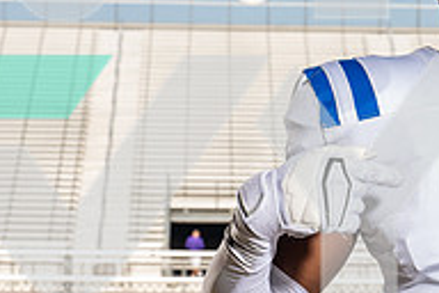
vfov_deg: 6.5
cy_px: 177
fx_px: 2573
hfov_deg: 9.7
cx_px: 455
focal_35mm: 211
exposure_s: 1/250
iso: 160
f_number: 8
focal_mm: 70
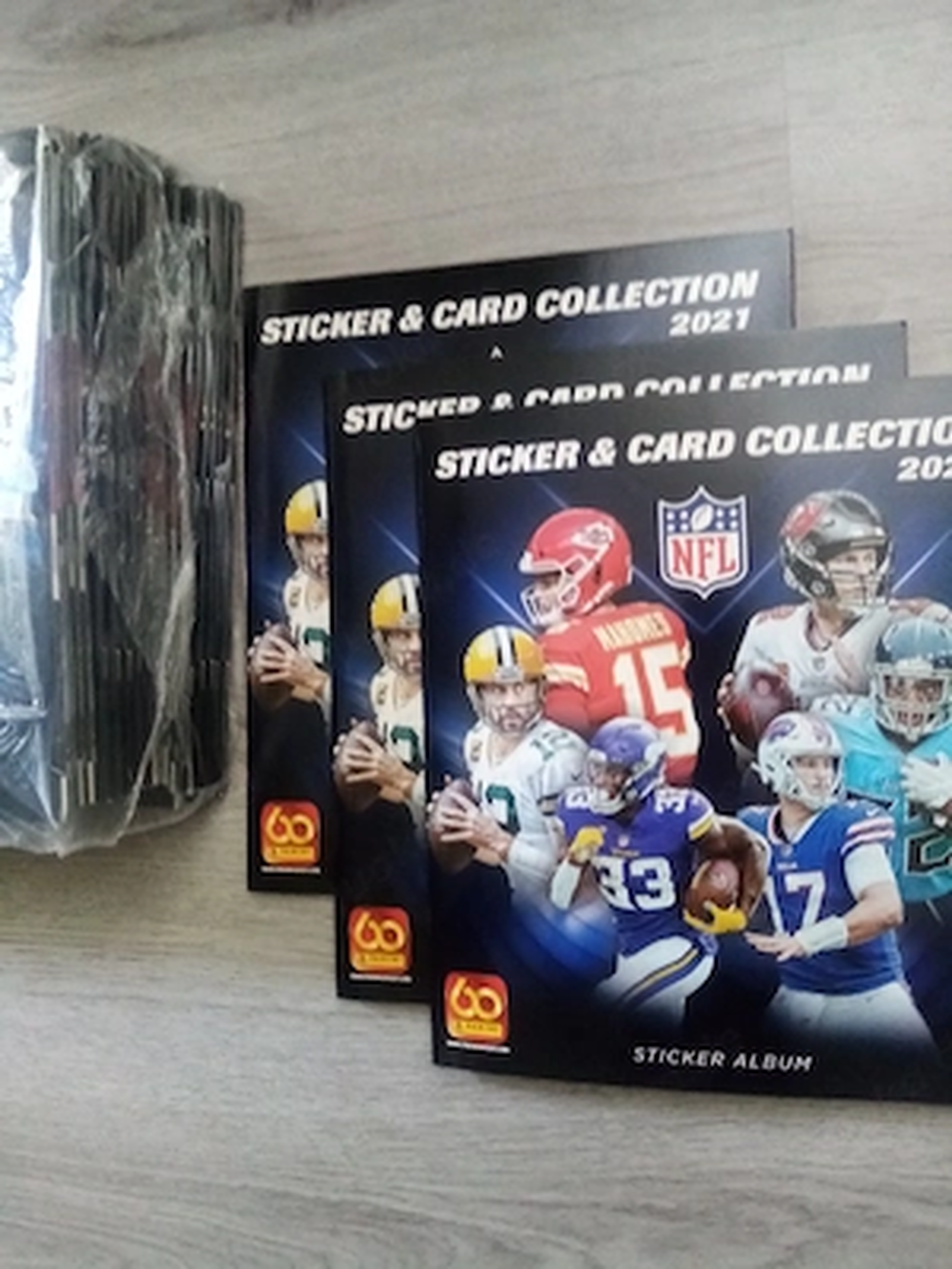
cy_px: 634
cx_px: 476
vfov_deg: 67.3
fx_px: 953
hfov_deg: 53.1
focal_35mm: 26
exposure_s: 1/25
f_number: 1.8
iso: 783
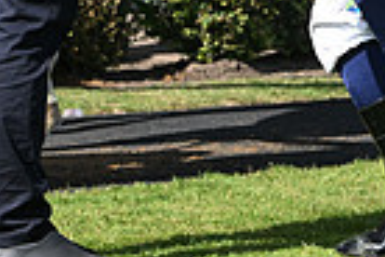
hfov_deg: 4.4
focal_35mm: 464
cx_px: 84
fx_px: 4962
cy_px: -239
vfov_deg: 2.9
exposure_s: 1/1250
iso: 400
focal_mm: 110
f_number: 5.6
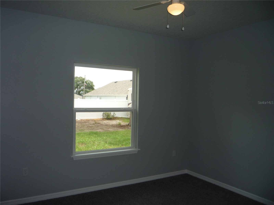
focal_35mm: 30
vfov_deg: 46.8
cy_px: 102
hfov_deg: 60.0
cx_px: 137
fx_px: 237
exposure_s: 1/160
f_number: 4
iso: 100
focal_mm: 5.2
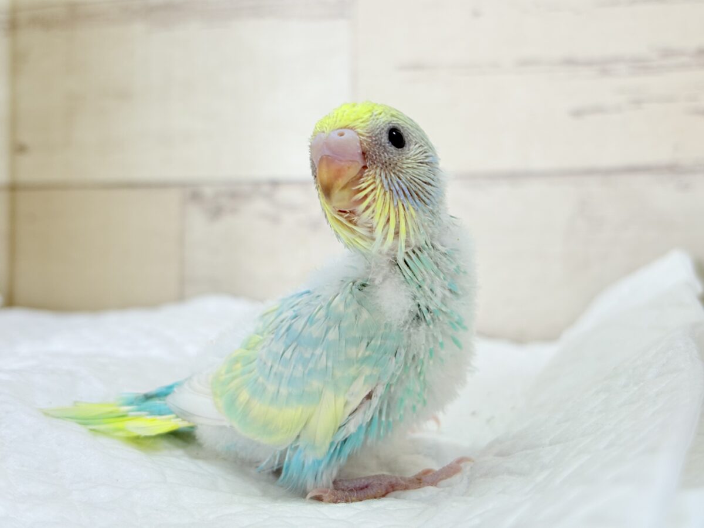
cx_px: 352
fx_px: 1058
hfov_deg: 36.8
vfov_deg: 28.0
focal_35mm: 52
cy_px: 264
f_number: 1.6
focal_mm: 5.96
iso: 40
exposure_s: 1/50
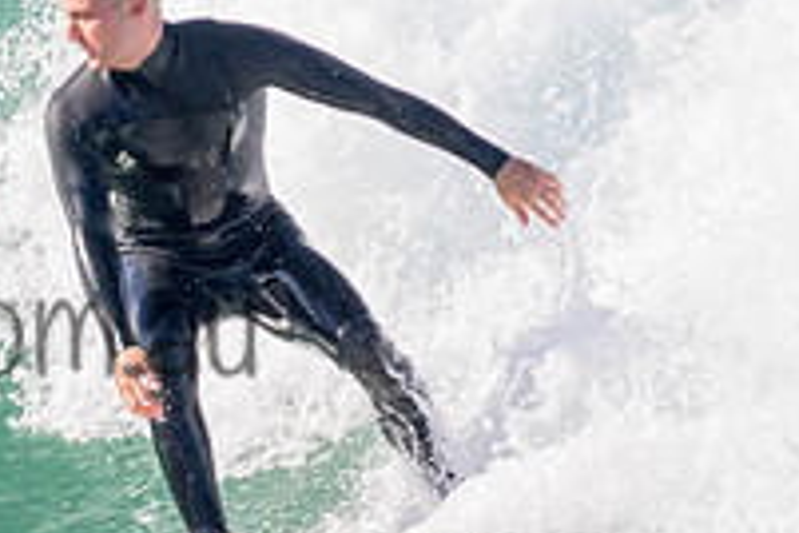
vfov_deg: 0.6
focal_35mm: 2493
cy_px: 317
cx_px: -73
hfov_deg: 0.8
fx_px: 55326
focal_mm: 800
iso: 1400
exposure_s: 1/2000
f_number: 11
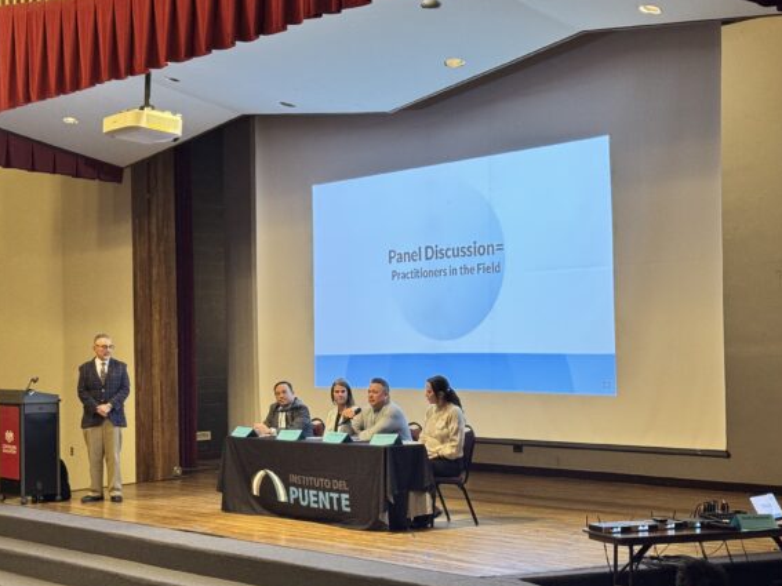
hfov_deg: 29.6
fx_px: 1468
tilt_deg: -0.9
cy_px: 342
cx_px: 259
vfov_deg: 22.6
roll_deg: +1.2
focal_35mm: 65
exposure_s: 1/40
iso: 400
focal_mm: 6.76
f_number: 1.78
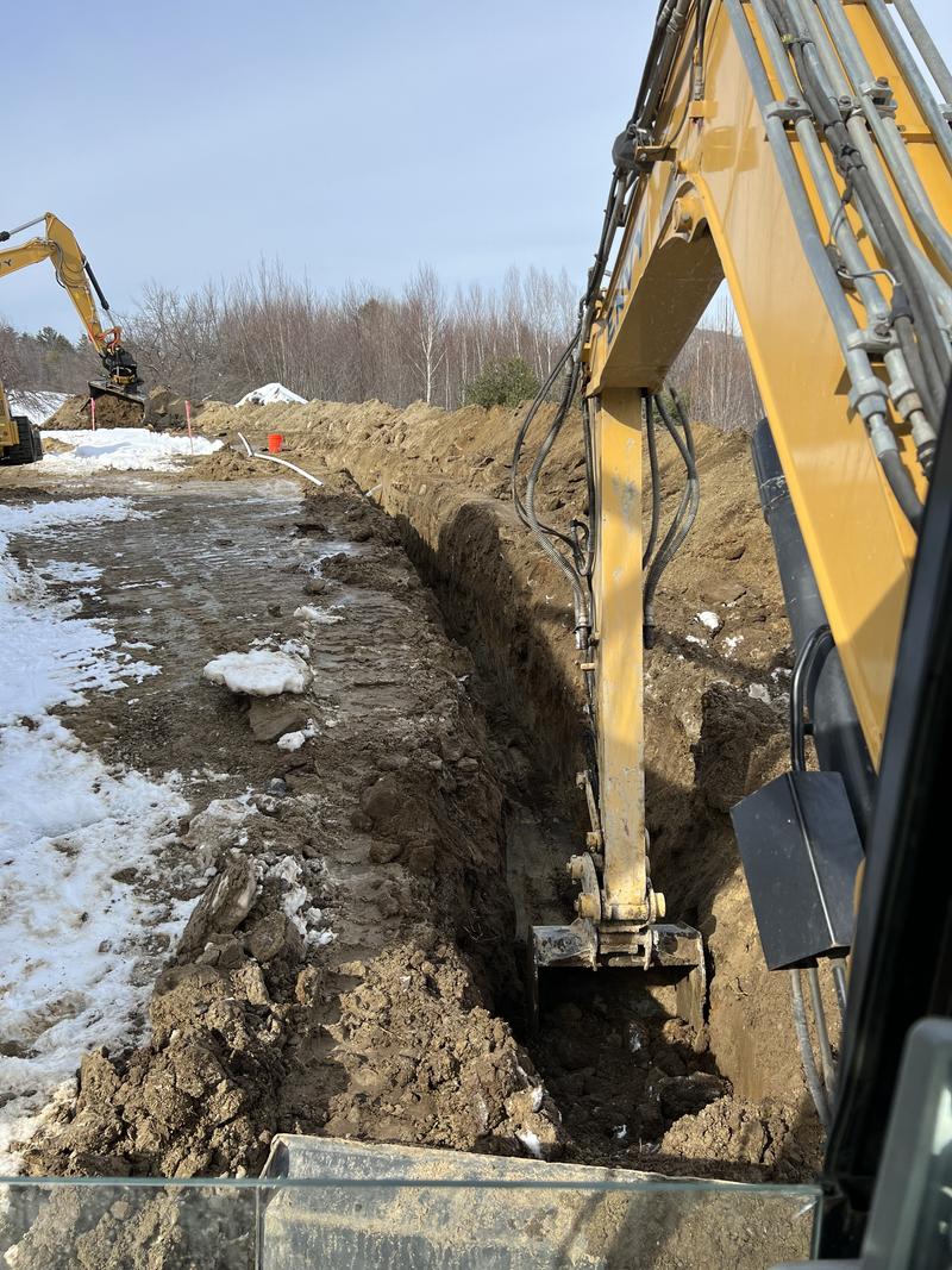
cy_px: 635
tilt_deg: -15.1
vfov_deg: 67.3
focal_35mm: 26
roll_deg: +3.3
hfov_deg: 53.1
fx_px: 954
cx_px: 476
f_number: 1.5
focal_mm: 5.7
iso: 50
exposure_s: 1/2632
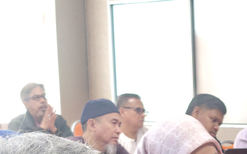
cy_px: 268
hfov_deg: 13.1
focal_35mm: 155
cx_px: 315
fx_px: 1043
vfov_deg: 8.2
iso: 250
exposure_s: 1/100
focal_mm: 6.57
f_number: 1.6
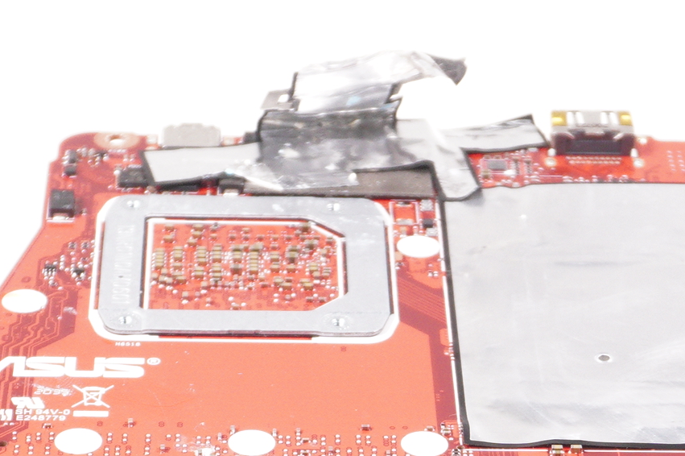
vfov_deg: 8.8
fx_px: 2924
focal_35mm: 154
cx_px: 339
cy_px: 553
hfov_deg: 13.4
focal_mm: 29
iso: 1000
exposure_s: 1/160
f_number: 6.3
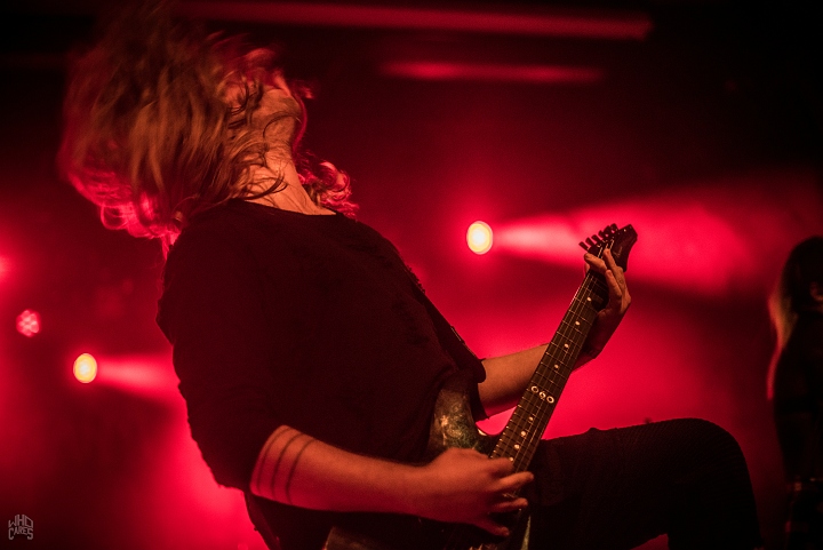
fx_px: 1144
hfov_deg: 39.6
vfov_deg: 27.0
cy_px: 275
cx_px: 412
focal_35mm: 50
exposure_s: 1/80
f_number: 1.4
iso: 1600
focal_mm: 50
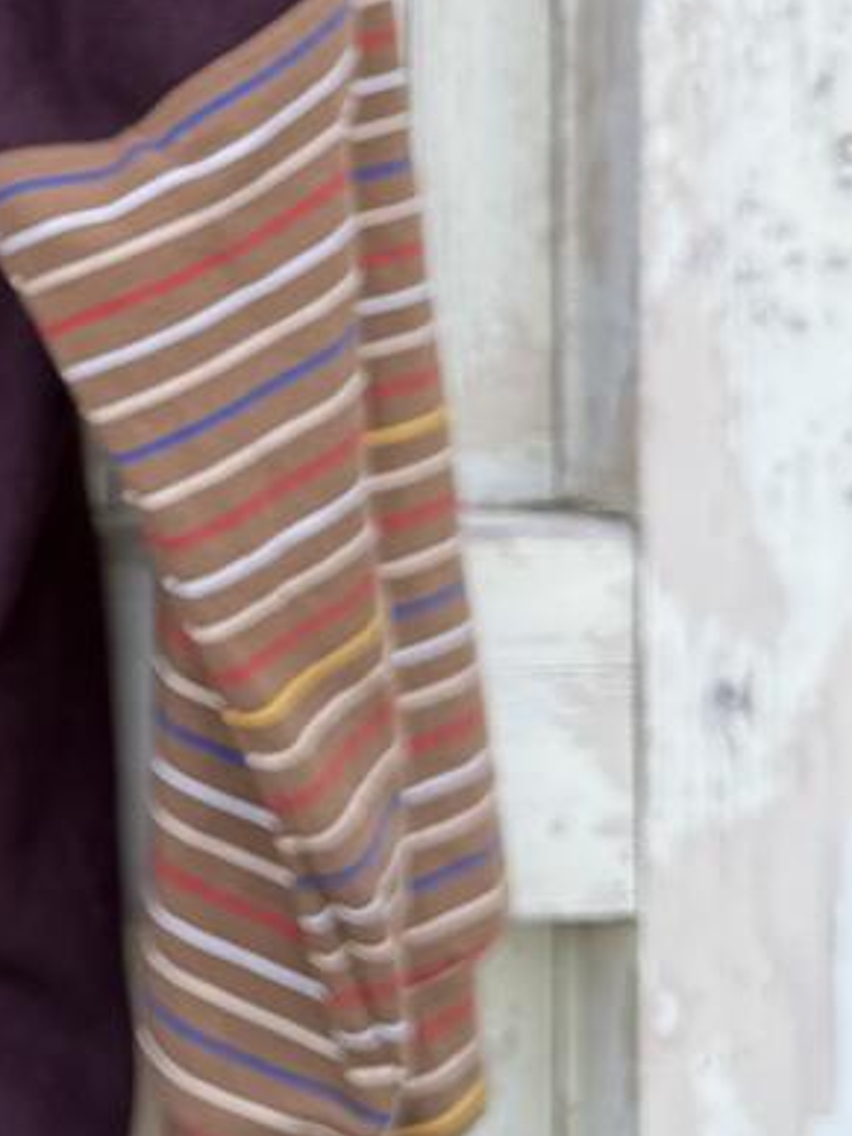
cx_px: -589
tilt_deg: -6.1
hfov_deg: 14.3
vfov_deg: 20.6
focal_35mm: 93
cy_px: 109
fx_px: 3054
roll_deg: +0.0
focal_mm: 6.76
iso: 100
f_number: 1.78
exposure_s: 1/273
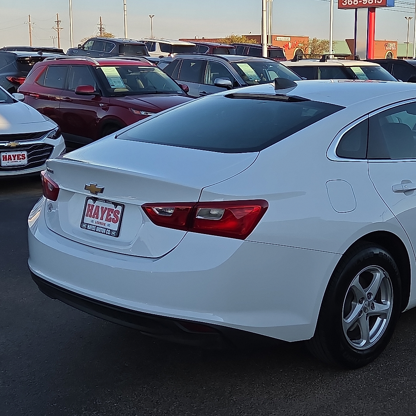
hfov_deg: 30.6
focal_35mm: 55
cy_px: 205
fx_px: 748
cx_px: 308
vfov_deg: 31.1
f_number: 1.8
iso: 25
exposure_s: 1/909
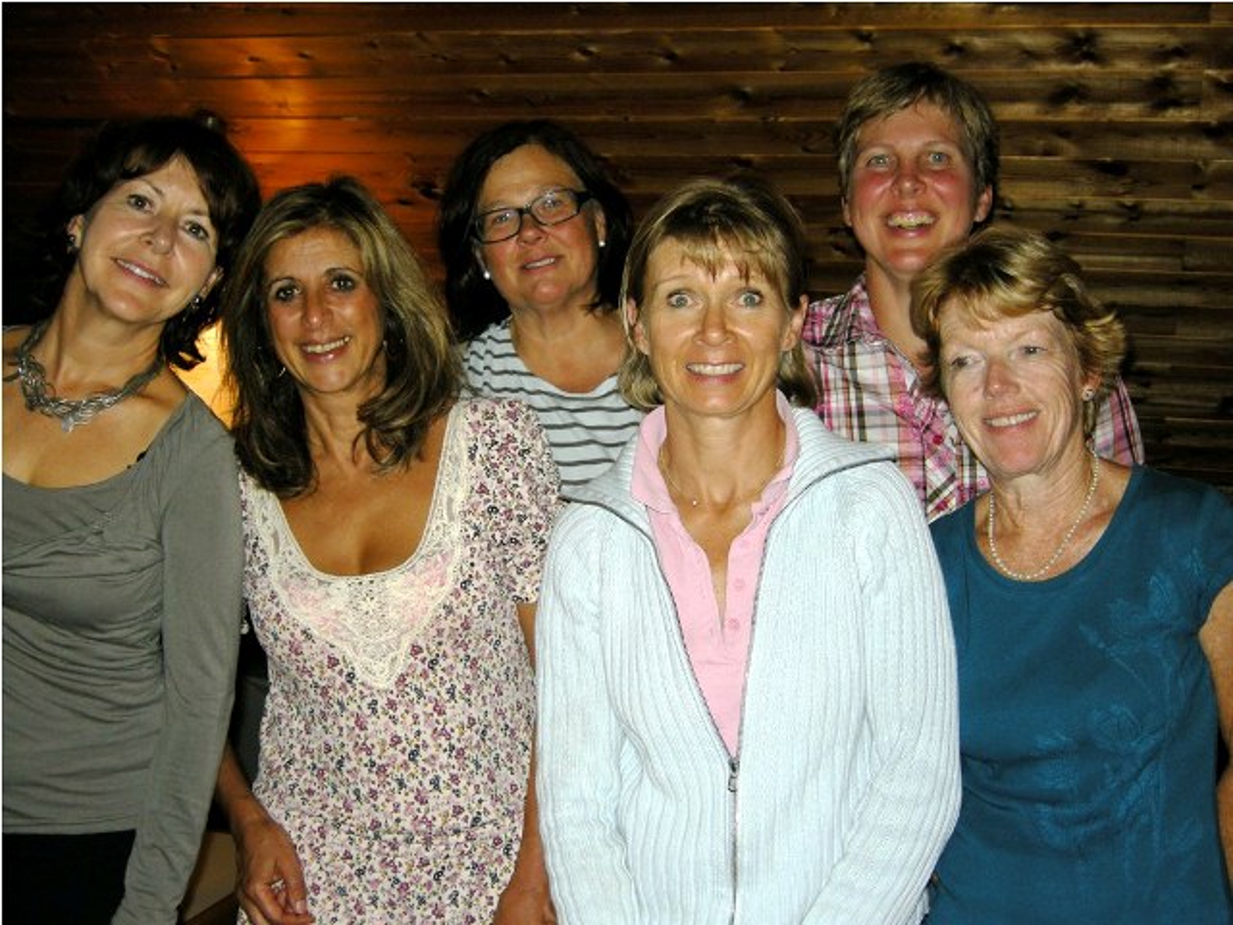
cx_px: 616
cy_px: 462
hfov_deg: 40.4
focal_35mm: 47
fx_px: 1674
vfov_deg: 30.9
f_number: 3.1
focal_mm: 10.1
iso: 64
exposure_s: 1/60
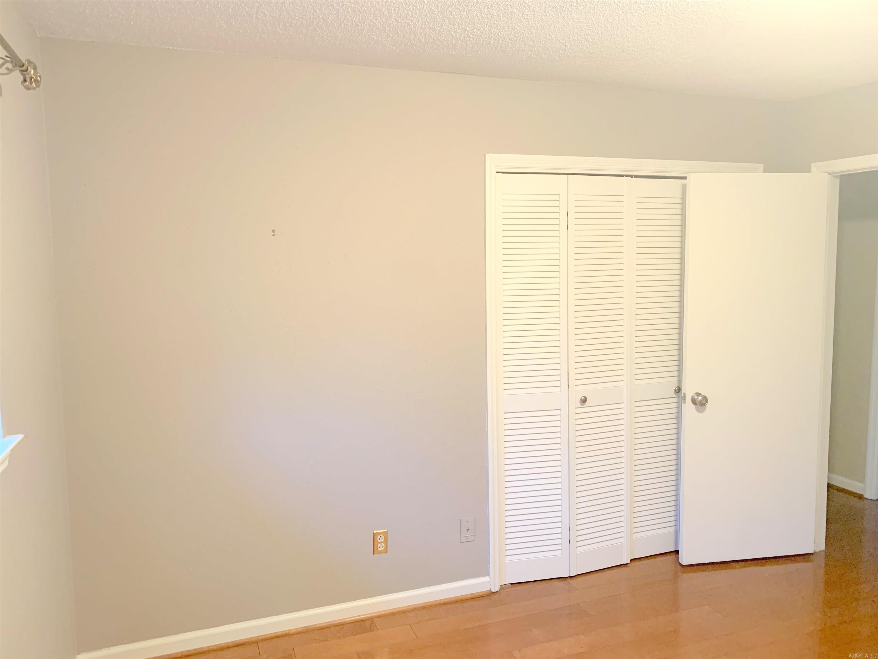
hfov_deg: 67.3
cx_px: 439
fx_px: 659
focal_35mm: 26
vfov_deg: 53.1
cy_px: 330
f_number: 1.8
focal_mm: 4.25
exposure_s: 1/60
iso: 320
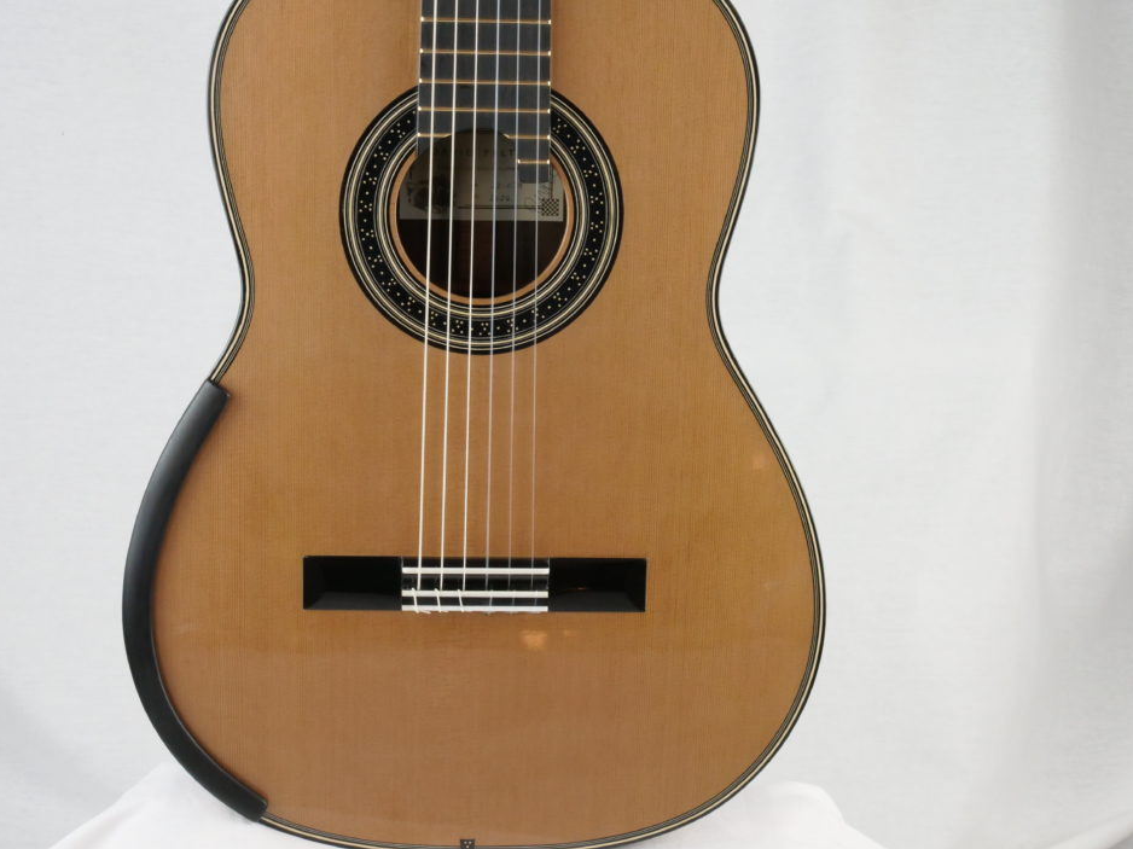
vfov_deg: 22.2
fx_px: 2160
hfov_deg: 29.4
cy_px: 377
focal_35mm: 66
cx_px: 496
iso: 1250
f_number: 11
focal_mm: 29
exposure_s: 1/60
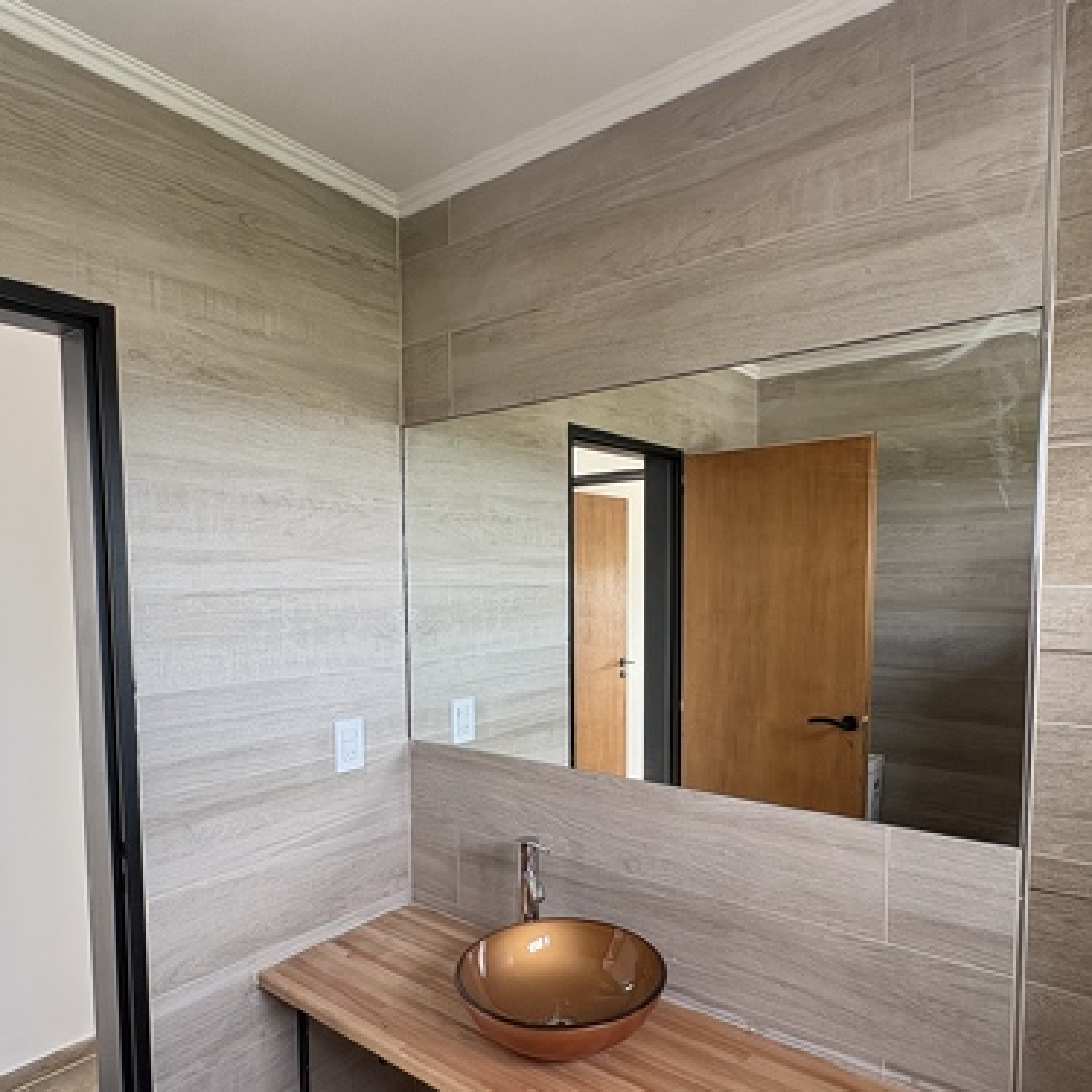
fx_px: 785
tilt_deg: -4.1
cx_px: 547
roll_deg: +0.8
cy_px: 638
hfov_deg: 69.6
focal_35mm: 22
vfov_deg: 69.1
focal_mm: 2.22
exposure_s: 1/99
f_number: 2.2
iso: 200
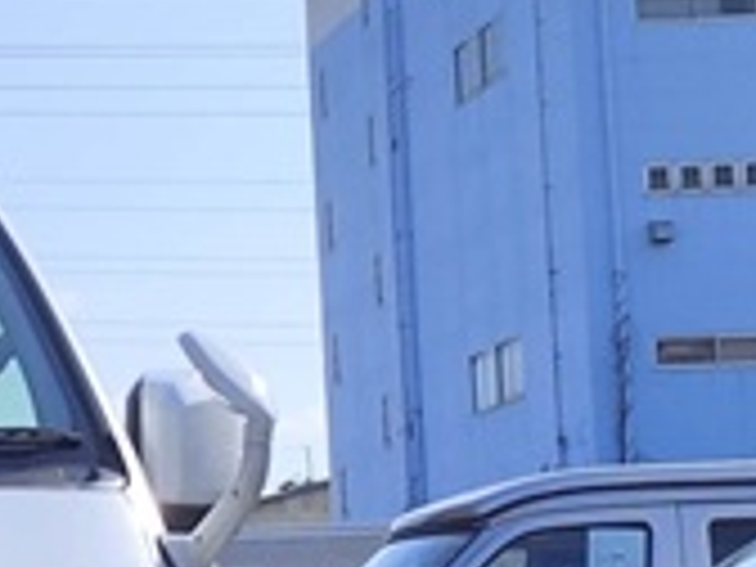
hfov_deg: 12.5
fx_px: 3058
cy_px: 542
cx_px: -738
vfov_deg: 10.5
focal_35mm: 140
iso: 50
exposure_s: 1/1464
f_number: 1.65
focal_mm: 6.14
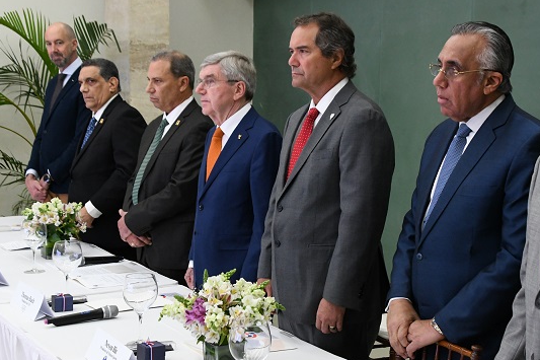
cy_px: 167
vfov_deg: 21.2
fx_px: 960
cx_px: 333
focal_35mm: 64
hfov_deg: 31.3
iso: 4000
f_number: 5.6
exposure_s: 1/125
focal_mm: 34
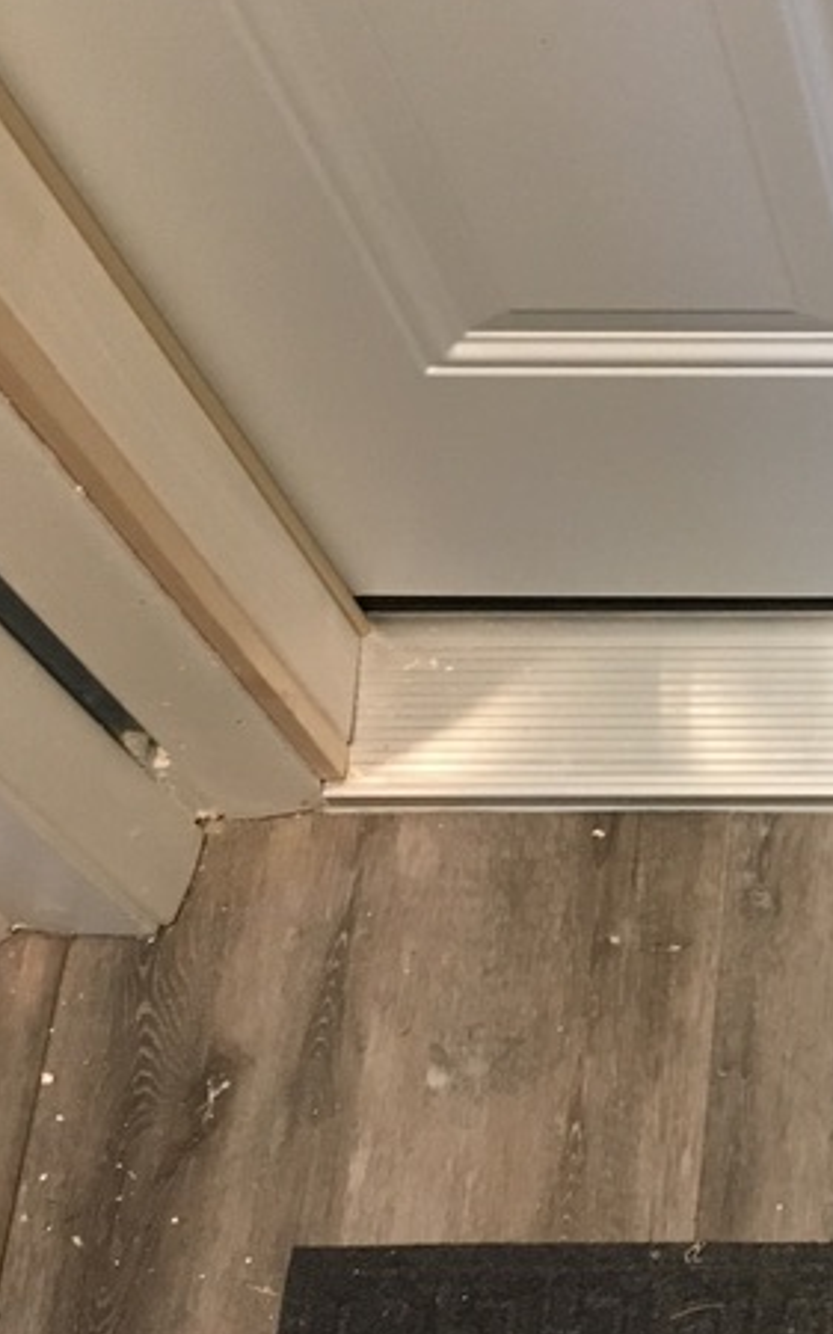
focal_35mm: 70
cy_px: 717
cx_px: 1126
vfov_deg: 29.4
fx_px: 2544
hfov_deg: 17.3
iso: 200
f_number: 2.2
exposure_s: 1/24
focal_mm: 4.15
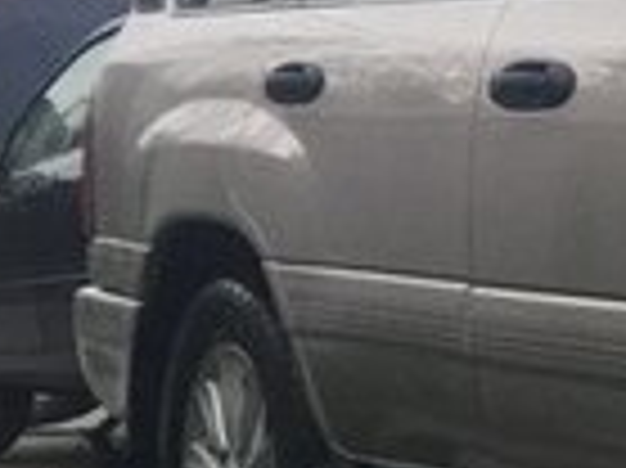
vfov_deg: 10.6
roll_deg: -2.2
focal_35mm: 138
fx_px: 2493
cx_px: 1414
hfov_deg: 12.0
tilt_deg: -5.5
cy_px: 461
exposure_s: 1/33
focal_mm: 4.15
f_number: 2.2
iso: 64
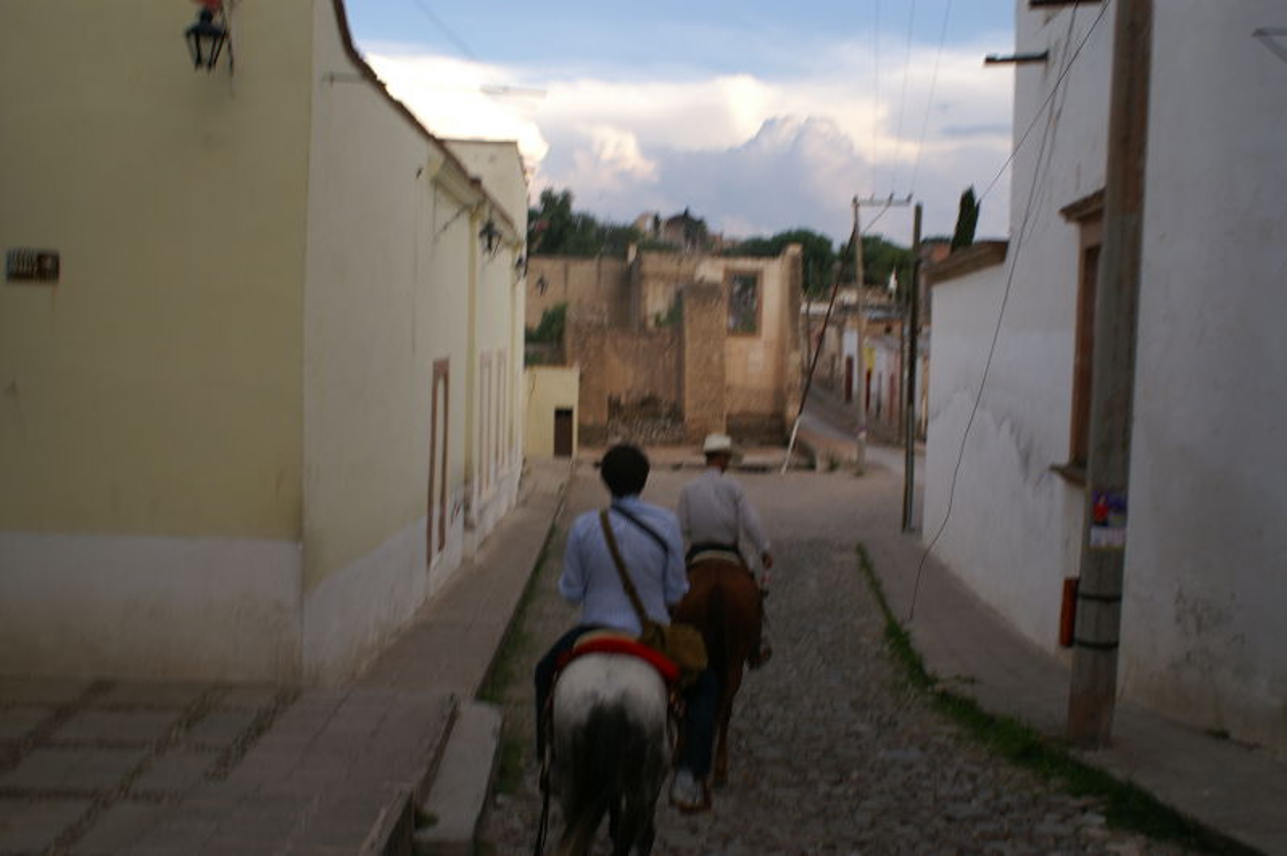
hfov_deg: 57.3
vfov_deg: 39.9
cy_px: 428
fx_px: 1179
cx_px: 644
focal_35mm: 33
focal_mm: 22
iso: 100
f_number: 8
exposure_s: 1/100
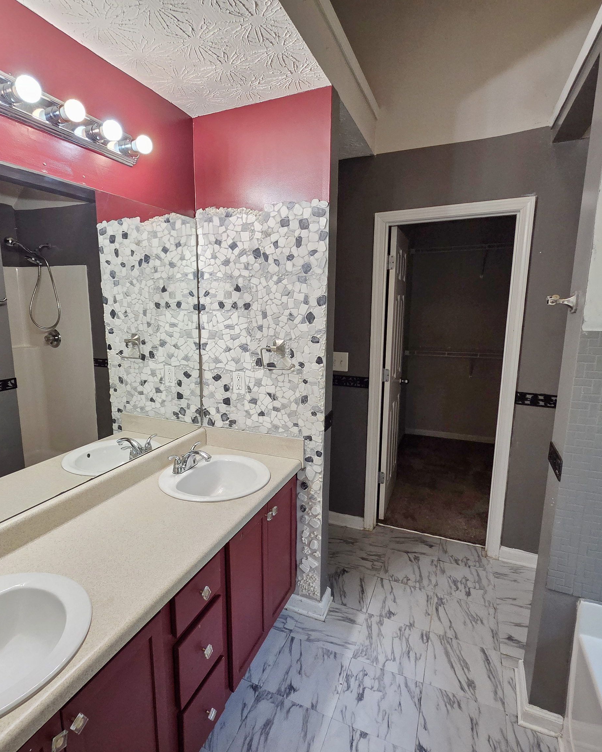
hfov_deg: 76.8
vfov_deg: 89.6
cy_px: 377
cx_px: 276
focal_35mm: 17
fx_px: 379
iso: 200
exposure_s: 1/120
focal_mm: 2.2
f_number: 2.2
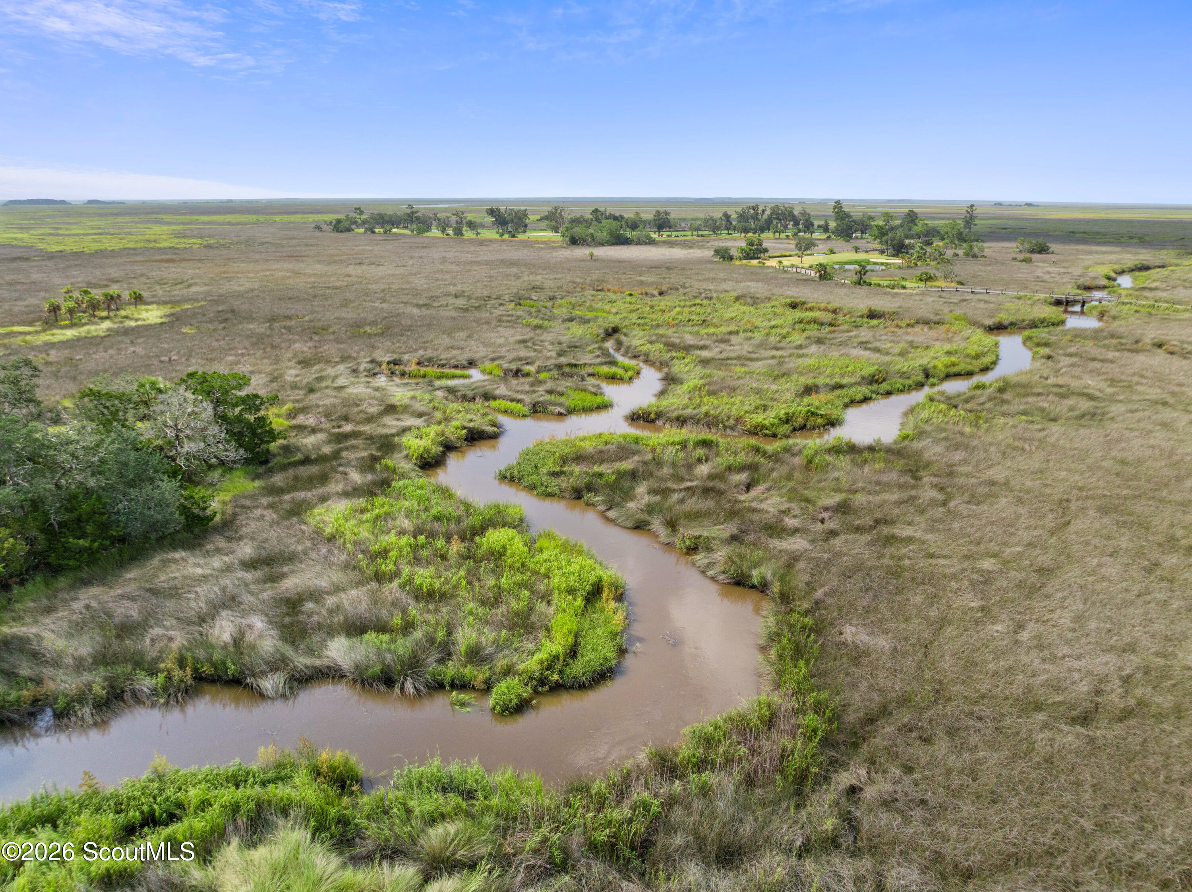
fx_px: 826
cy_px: 446
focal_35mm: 24
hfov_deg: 71.6
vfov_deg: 56.8
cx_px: 596
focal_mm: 12.29
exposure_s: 1/240
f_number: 2.8
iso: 330
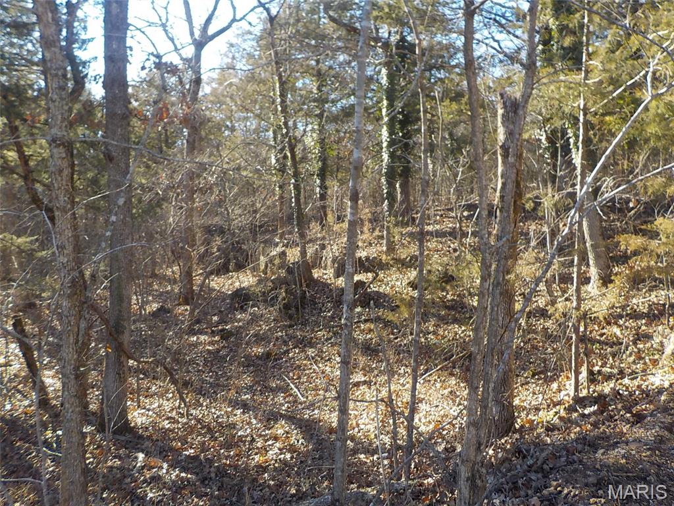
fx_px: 584
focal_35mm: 30
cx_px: 337
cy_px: 253
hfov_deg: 60.0
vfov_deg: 46.8
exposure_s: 1/160
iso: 125
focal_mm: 4.1
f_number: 3.3
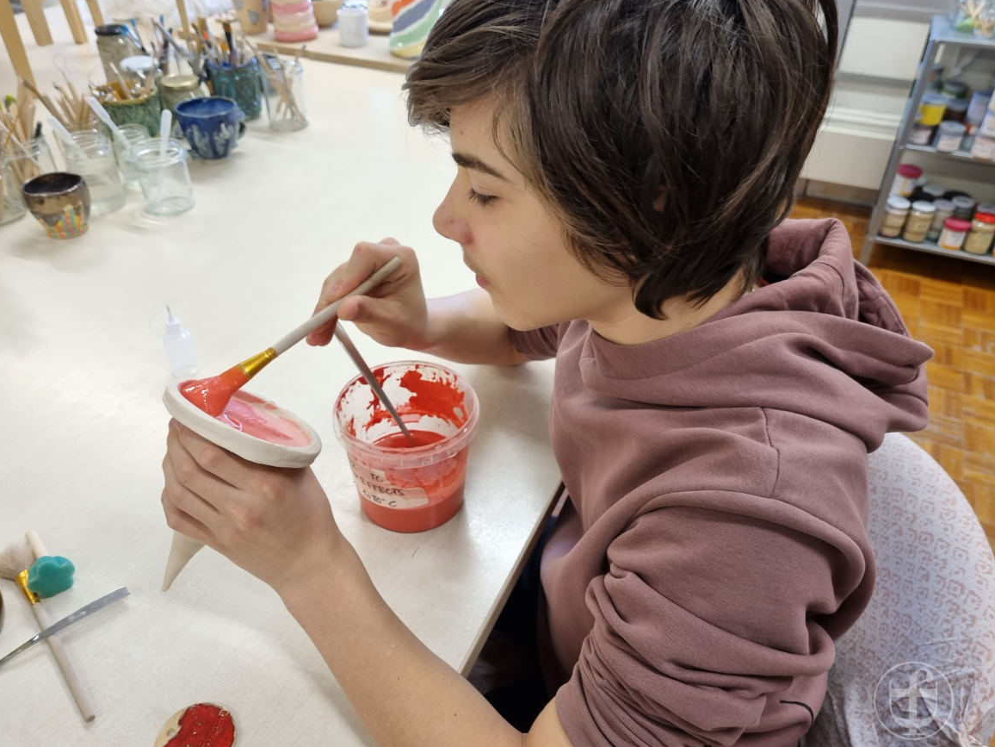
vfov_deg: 51.4
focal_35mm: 27
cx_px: 479
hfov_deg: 65.3
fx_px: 776
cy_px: 371
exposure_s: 1/100
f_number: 1.8
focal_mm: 5.4
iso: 200
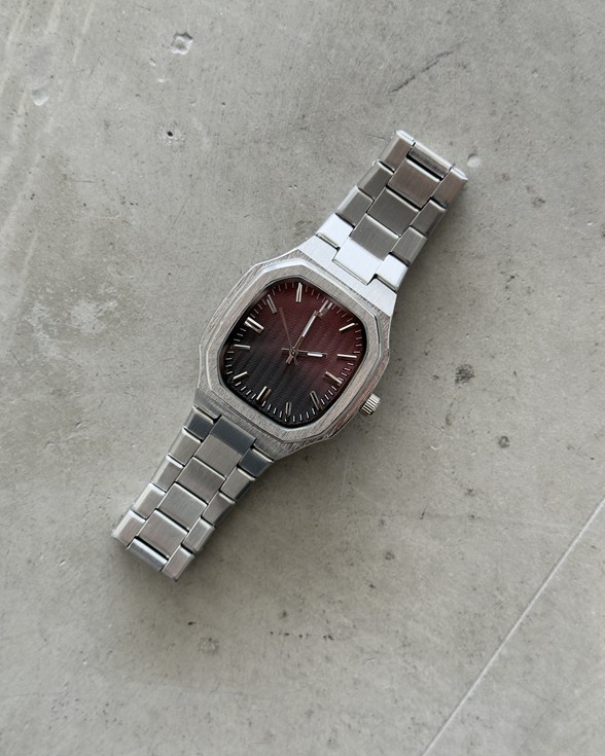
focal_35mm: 51
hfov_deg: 29.7
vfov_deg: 36.6
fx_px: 1141
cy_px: 348
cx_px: 300
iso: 200
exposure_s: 1/200
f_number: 1.78
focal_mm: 6.76
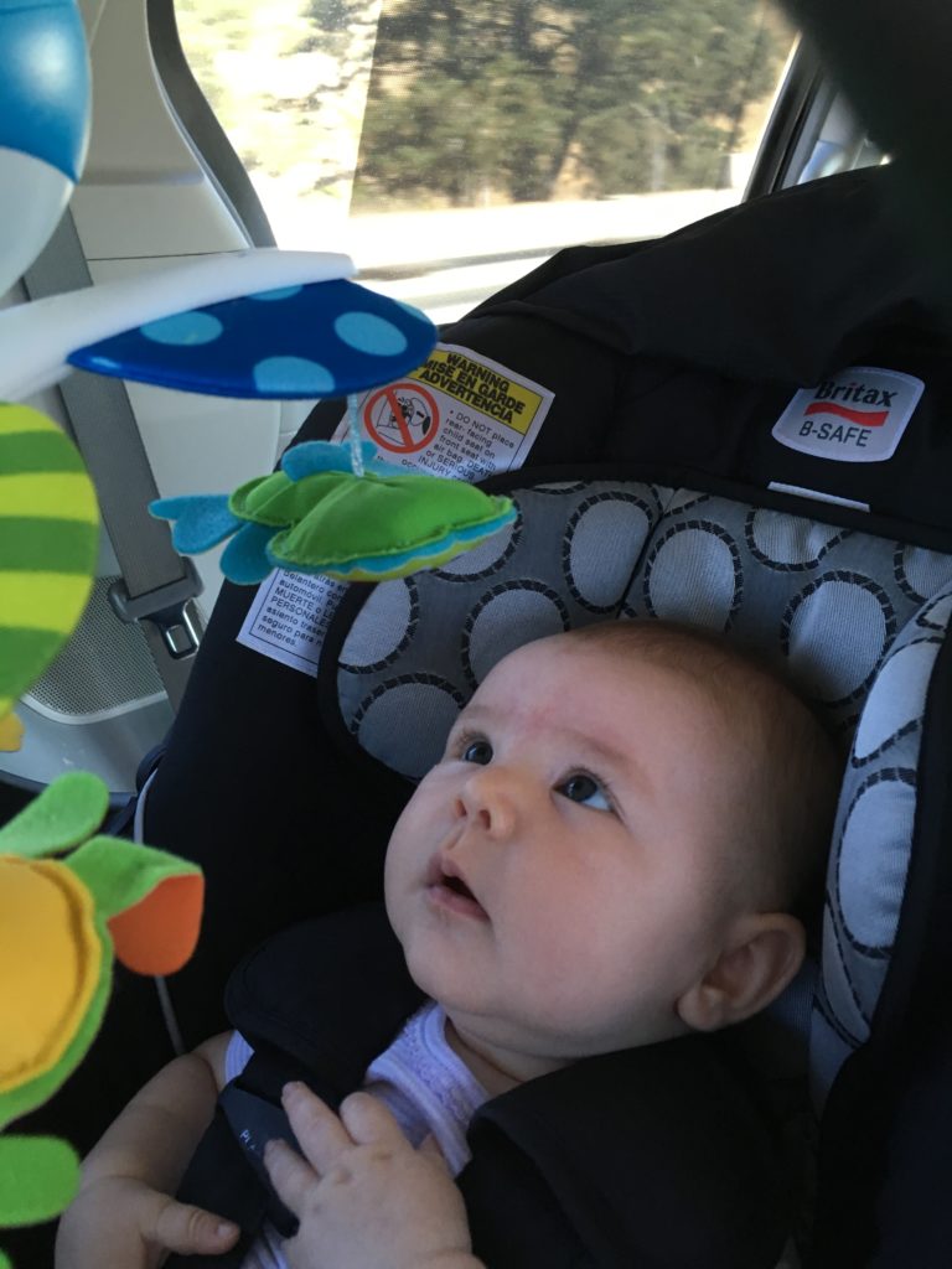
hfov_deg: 48.2
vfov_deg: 61.7
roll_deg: +2.3
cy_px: 634
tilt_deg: -25.4
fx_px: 1063
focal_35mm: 29
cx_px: 476
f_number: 2.2
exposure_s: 1/30
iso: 80
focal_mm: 4.15
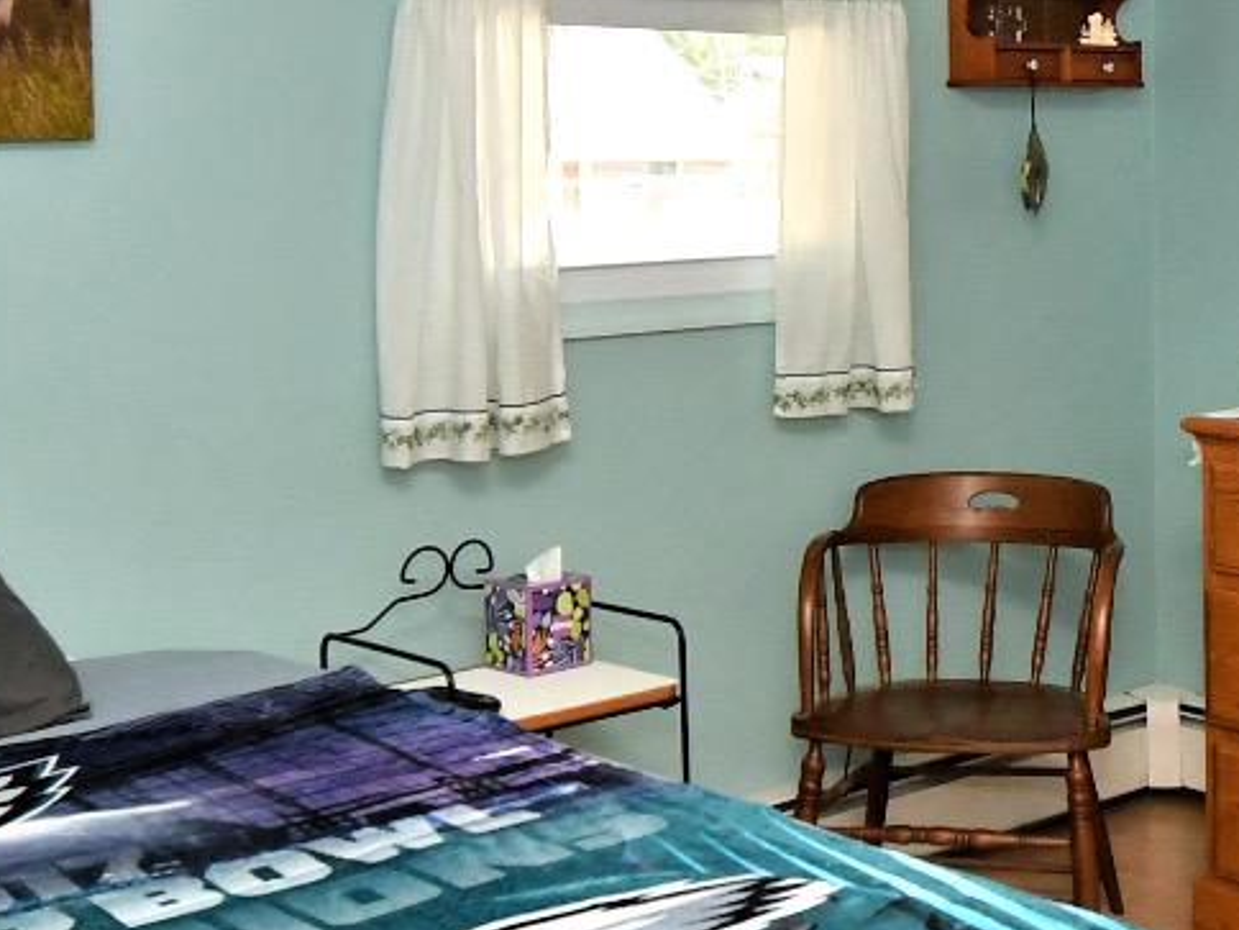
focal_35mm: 61
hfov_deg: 30.7
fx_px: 2183
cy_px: 145
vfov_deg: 23.6
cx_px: 1032
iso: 1000
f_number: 5.6
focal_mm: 10
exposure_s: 1/125
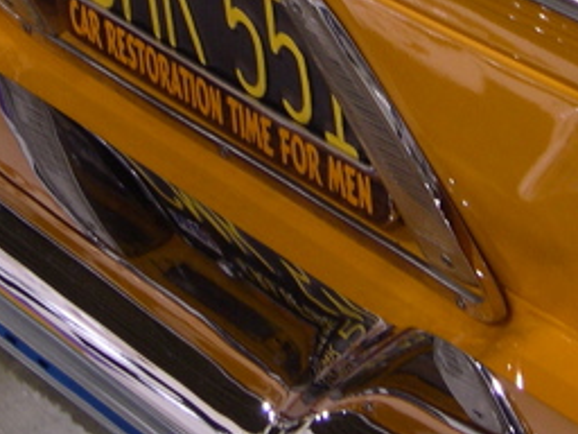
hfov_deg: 10.2
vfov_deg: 7.6
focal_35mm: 194
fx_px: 3239
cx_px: 366
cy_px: -104
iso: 100
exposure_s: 1/15.1
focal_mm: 13.2
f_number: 3.5
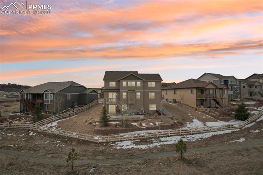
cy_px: 88
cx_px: 132
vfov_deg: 57.2
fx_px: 161
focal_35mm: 22
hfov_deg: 78.6
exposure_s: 1/800
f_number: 2.8
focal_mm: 8.4
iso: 130
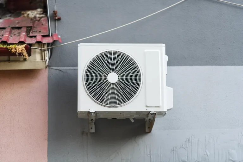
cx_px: 122
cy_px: 81
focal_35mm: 105
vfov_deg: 13.0
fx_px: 709
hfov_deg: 19.5
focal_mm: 105
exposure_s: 1/1000
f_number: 1.4
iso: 64
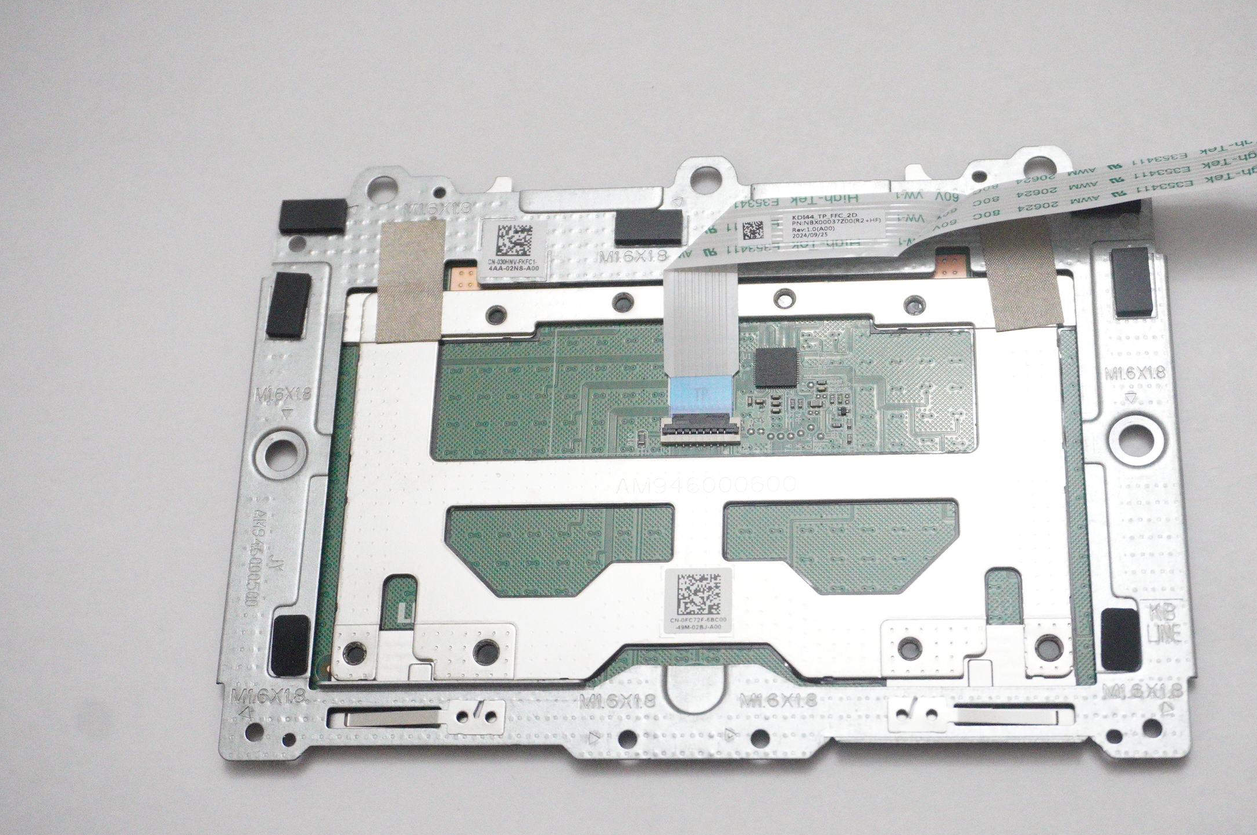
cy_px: 442
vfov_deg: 25.9
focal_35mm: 52
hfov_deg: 38.1
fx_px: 1814
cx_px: 726
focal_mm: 30
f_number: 5.6
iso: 10000
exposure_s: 1/200
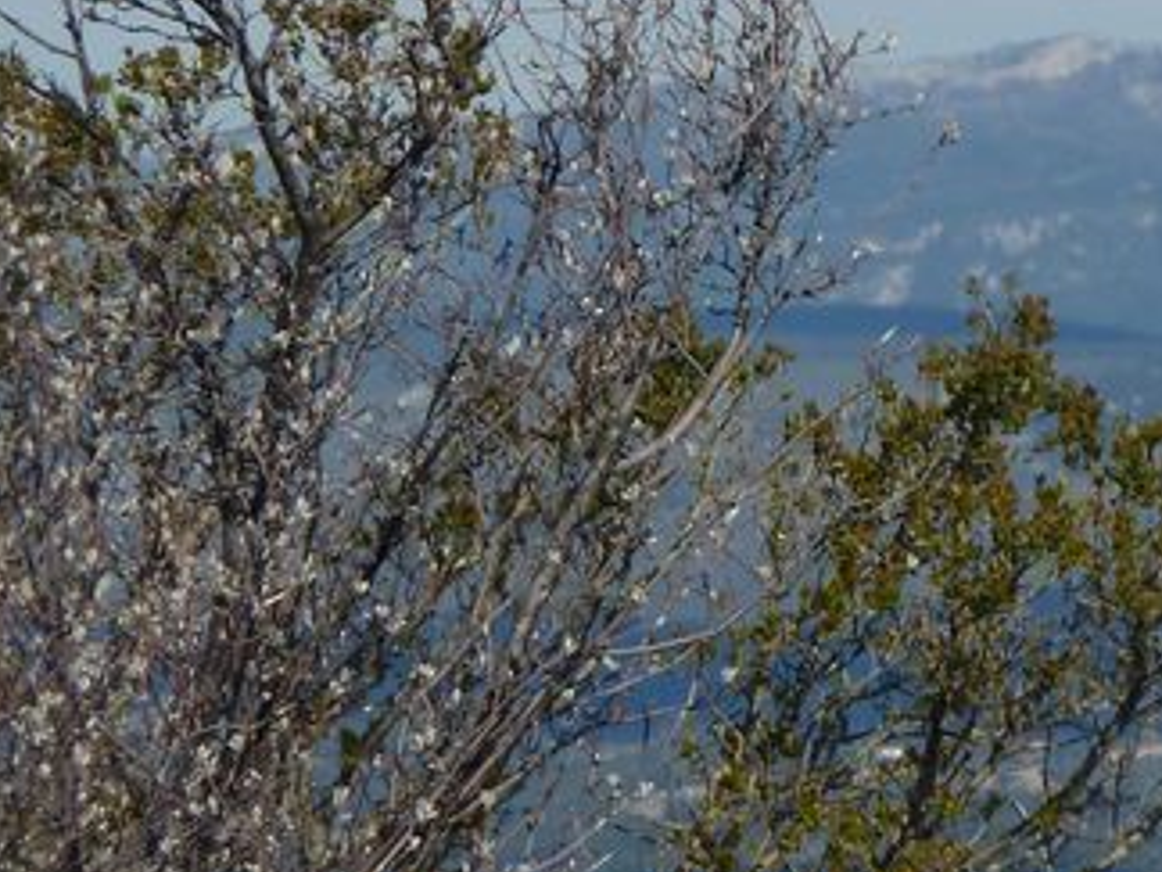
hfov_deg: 3.8
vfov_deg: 2.9
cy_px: 165
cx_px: 1345
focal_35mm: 518
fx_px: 17388
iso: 80
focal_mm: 34.4
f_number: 5.6
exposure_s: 1/640
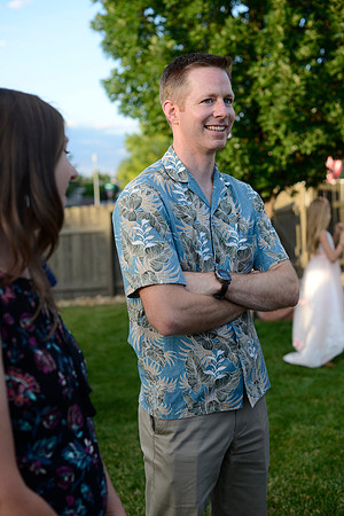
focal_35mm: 50
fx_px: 717
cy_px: 258
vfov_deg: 39.6
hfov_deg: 27.0
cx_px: 172
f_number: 3.5
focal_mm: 50
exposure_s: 1/640
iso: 400
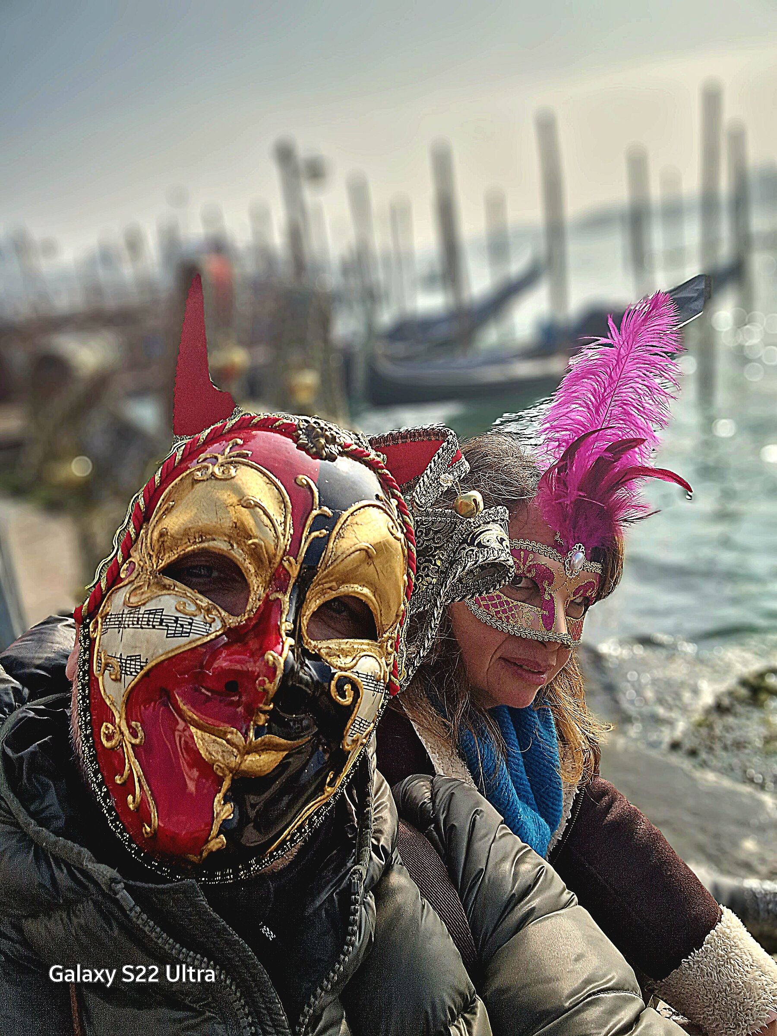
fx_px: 748
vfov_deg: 69.4
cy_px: 518
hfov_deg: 54.9
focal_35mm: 25
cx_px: 388
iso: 50
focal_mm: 3.8
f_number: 2.2
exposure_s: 1/1429
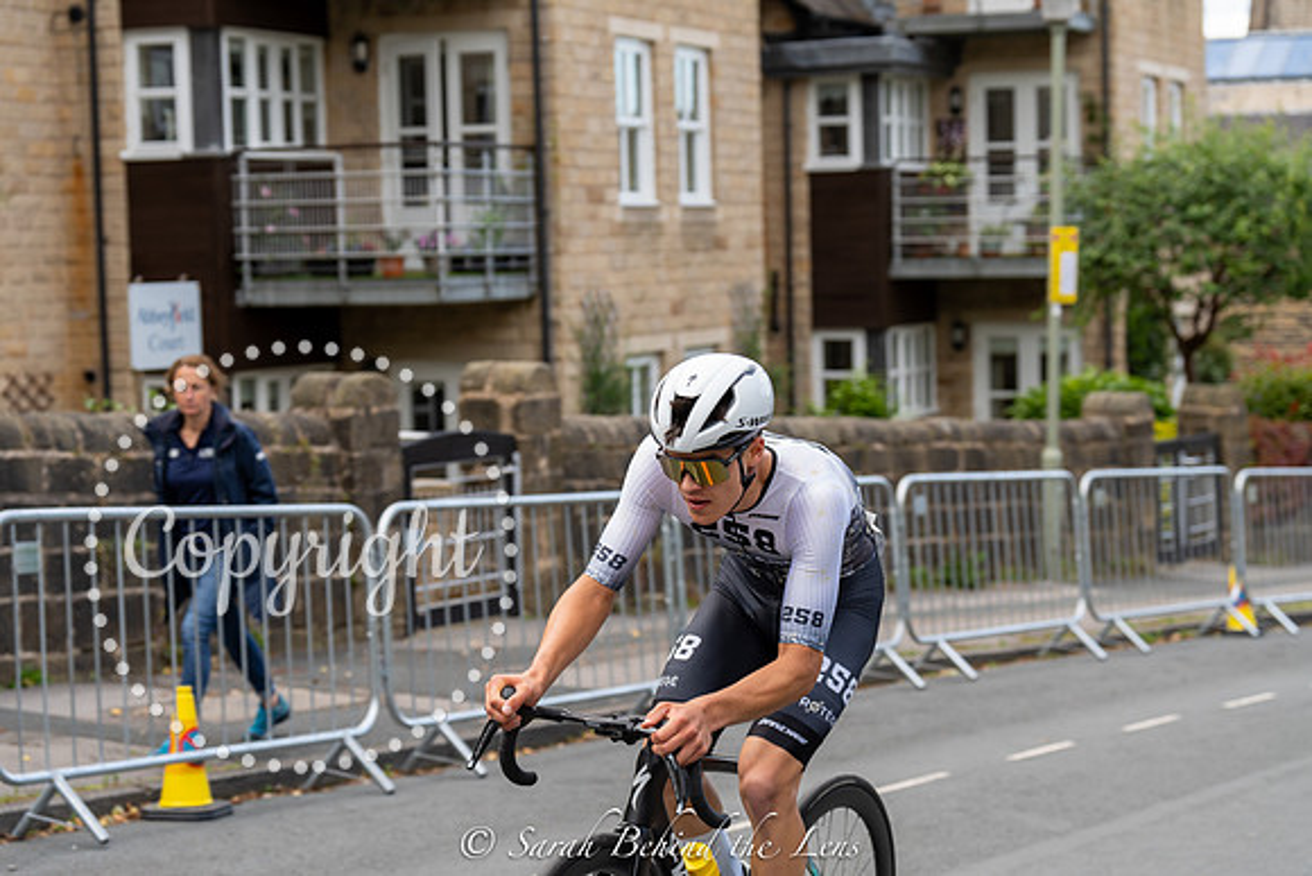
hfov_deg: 28.1
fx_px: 2624
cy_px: 438
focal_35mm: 72
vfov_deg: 18.9
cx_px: 656
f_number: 4
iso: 400
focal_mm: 72
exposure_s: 1/640
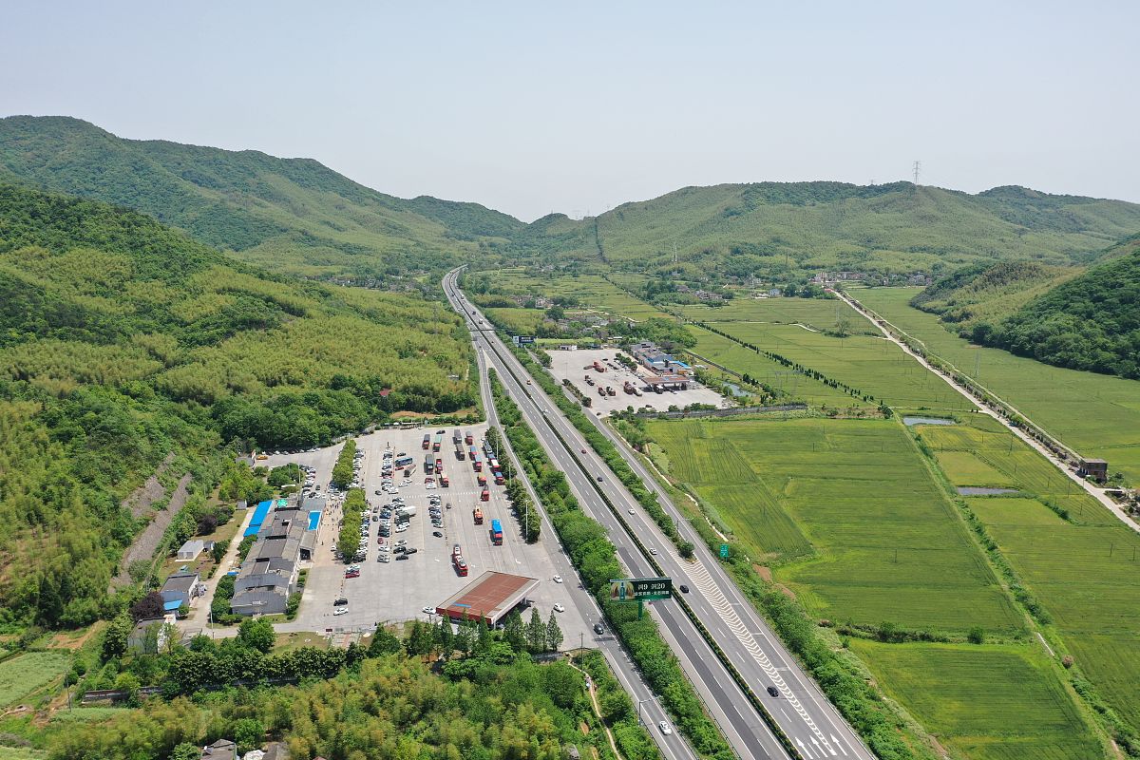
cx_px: 570
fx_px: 887
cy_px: 380
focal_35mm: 28
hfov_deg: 65.5
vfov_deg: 46.4
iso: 100
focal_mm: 10.26
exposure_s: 1/400
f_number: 5.6
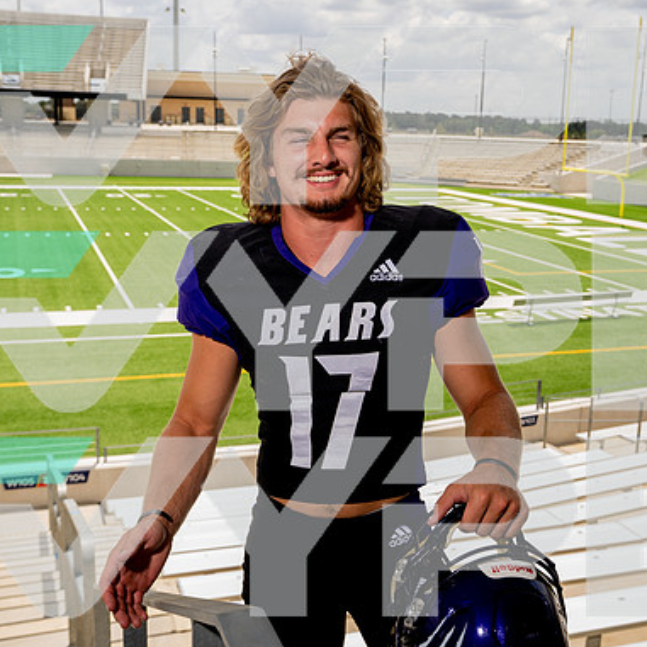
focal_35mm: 44
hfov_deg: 38.3
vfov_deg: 38.3
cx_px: 355
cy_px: 322
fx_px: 930
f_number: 6.3
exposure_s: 1/250
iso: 100
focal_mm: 34
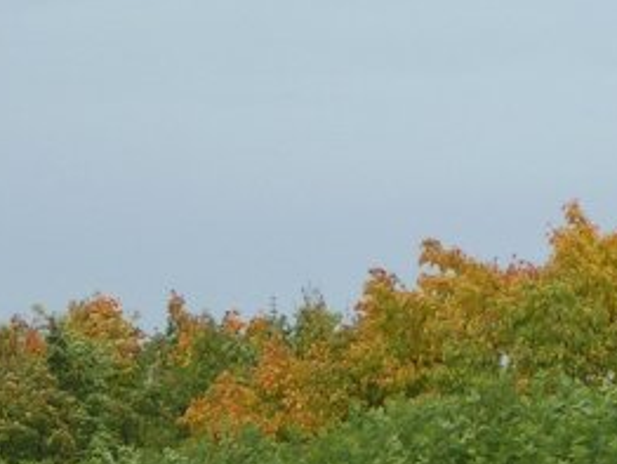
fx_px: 7404
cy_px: 584
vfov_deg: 3.6
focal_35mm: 415
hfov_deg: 4.8
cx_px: 160
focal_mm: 20.9
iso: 50
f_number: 3.5
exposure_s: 1/500
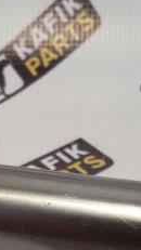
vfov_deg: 26.2
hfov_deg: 15.3
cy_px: 209
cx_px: 54
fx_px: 525
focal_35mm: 79
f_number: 2.4
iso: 40
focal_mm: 2.93
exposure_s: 1/33
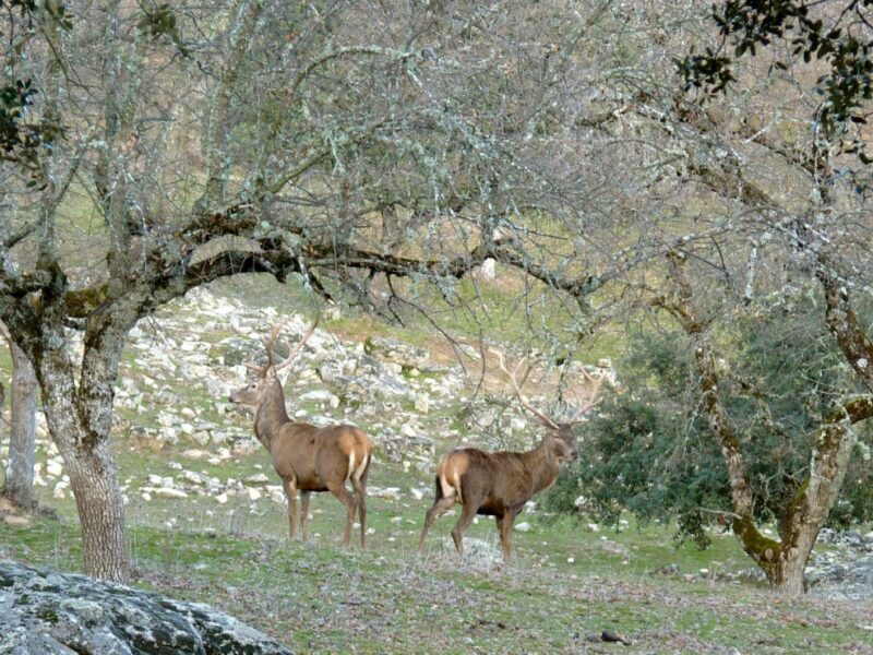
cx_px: 436
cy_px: 328
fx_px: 5649
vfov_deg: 6.6
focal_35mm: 224
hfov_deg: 8.8
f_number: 3.7
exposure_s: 1/60
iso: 80
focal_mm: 39.9
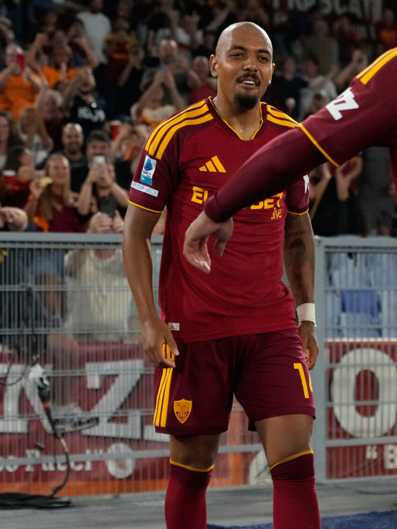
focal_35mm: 154
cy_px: 212
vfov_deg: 12.8
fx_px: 2355
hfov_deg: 9.6
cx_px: 217
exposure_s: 1/1250
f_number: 4
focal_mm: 71
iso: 4000
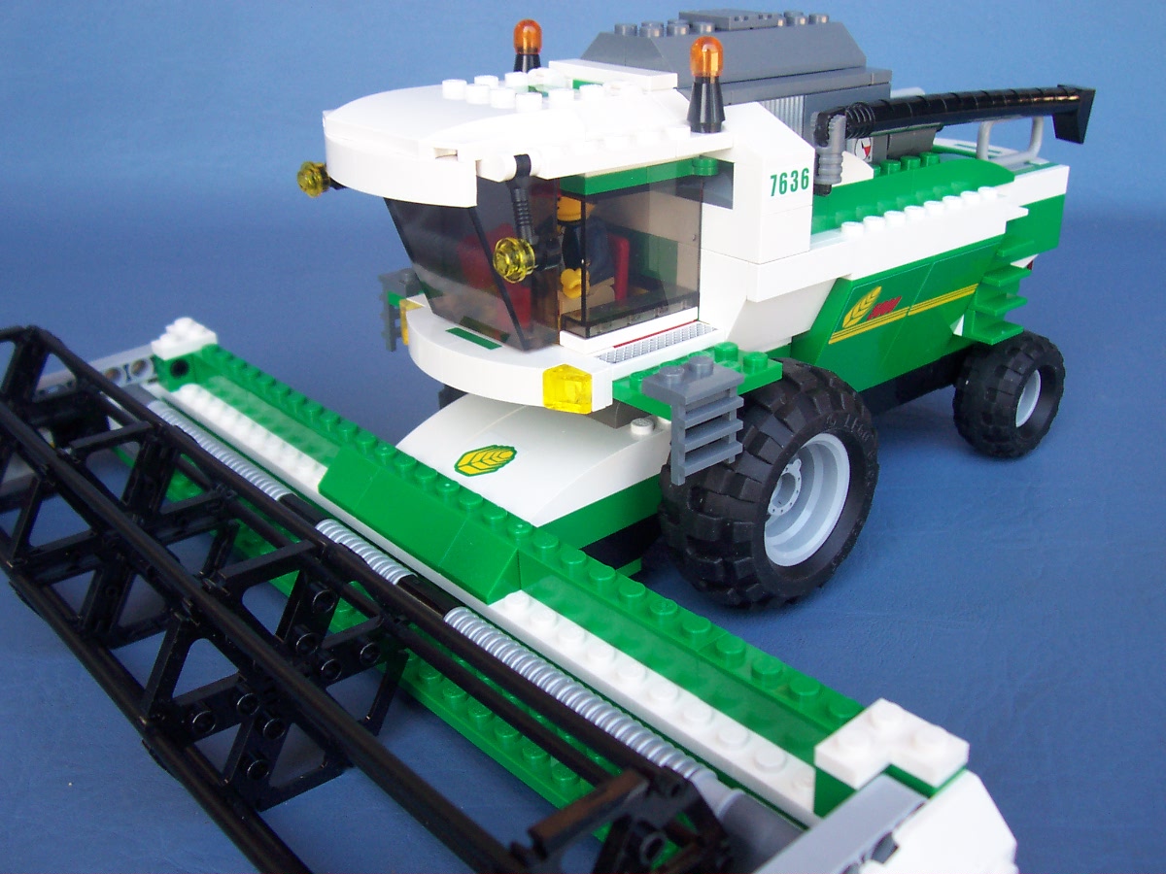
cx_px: 583
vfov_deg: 38.7
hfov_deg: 50.1
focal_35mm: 37
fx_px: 1246
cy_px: 437
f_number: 2.8
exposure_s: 1/125
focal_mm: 5.6
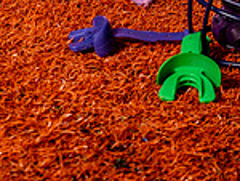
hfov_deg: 11.6
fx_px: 1181
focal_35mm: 170
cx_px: 165
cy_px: -168
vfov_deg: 8.4
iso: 100
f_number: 5.6
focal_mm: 59
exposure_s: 1/200
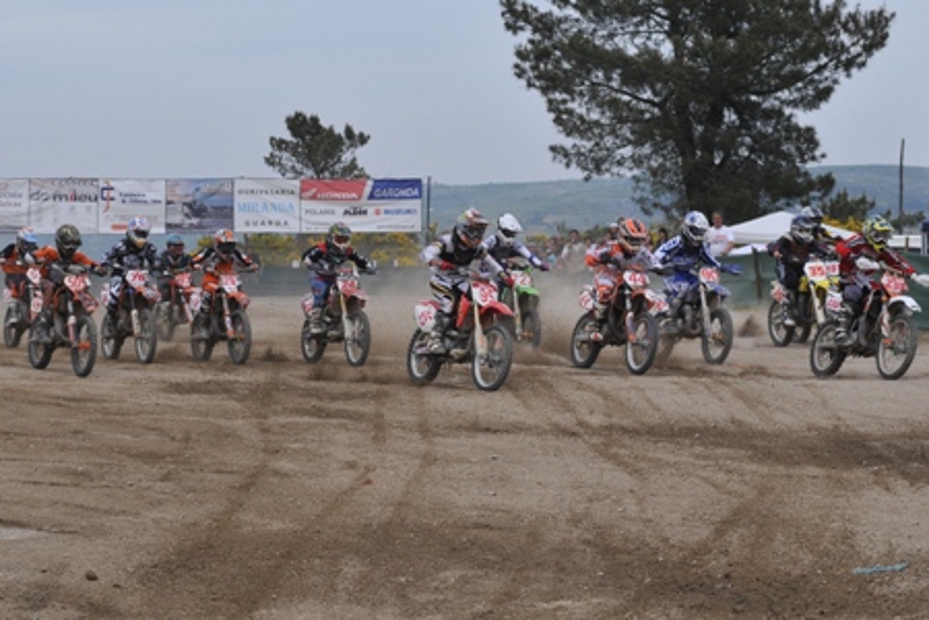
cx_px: 464
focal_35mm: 105
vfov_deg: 13.0
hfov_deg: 19.5
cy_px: 310
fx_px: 2709
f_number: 5
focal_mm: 70
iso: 400
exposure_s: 1/2500
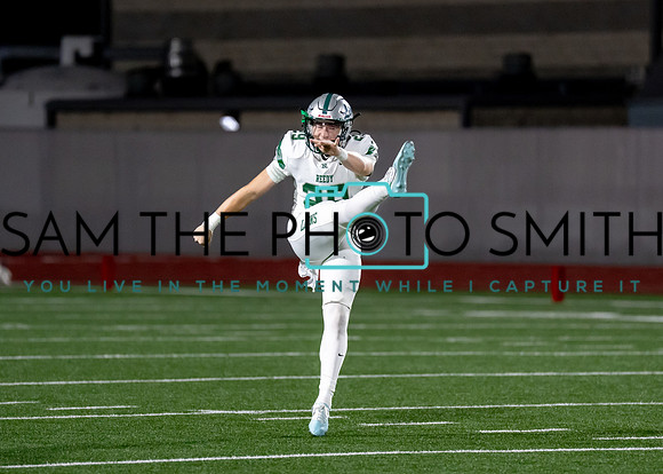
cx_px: 331
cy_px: 259
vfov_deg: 4.1
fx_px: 6581
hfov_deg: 5.8
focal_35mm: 350
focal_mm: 200
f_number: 2.8
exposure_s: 1/1250
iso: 3200
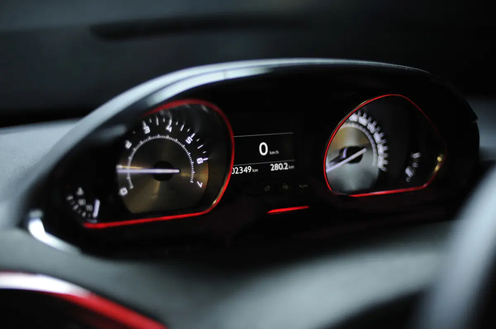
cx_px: 248
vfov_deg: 16.0
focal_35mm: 85
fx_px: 1170
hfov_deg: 23.9
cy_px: 164
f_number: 1.4
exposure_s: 1/60
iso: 400
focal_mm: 85
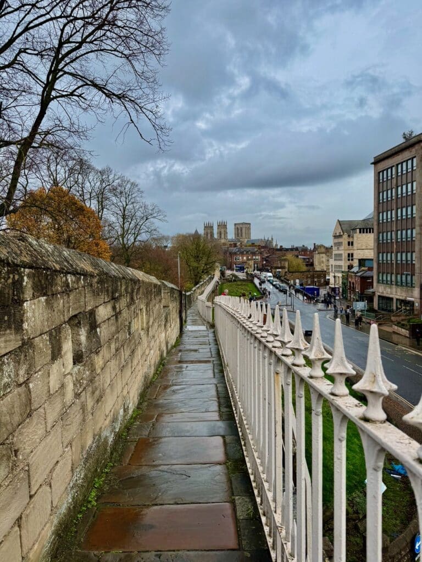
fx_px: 390
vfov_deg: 71.6
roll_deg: +0.7
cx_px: 211
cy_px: 281
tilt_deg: -3.1
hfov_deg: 56.8
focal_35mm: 24
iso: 80
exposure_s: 1/1721
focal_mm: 6.76
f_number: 1.78
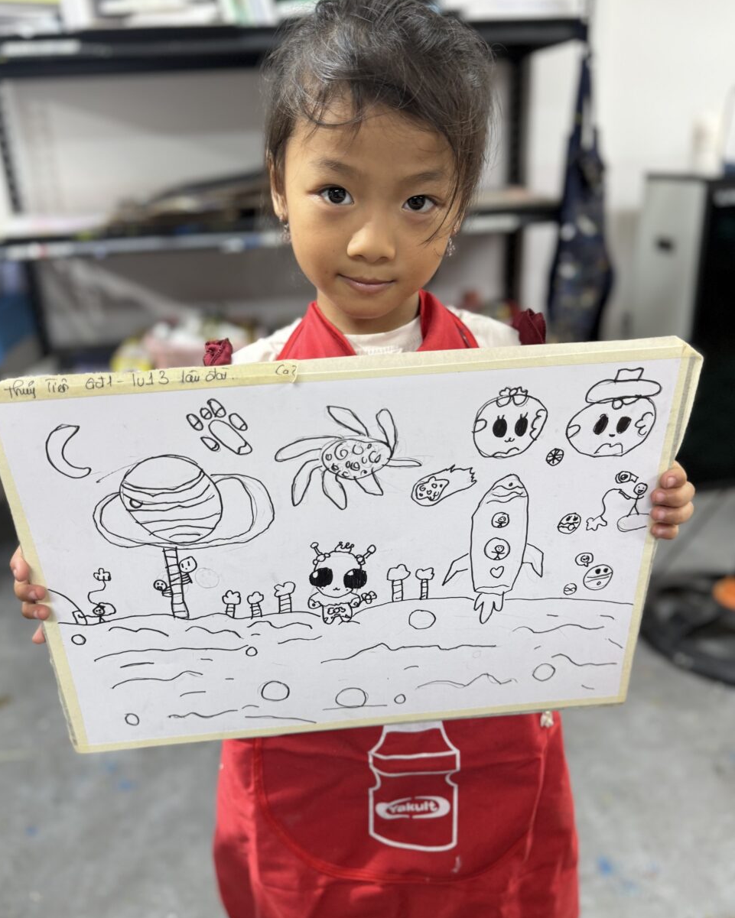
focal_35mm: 26
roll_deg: +2.4
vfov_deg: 66.0
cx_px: 353
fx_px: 707
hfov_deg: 54.9
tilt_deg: -19.8
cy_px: 428
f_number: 1.78
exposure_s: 1/100
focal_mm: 6.76
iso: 100
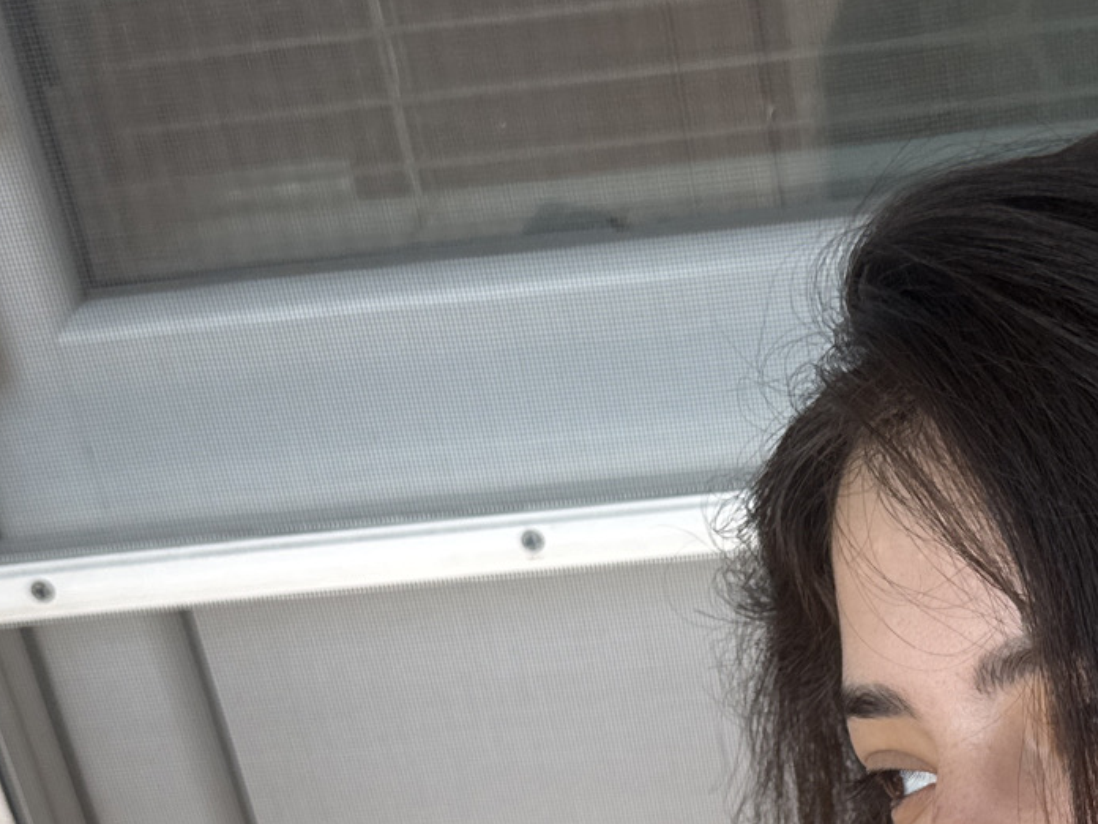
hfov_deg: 27.4
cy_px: 963
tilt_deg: -32.4
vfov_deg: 20.1
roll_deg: +8.6
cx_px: 923
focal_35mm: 69
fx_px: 2189
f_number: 1.78
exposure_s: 1/392
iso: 80
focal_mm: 6.76
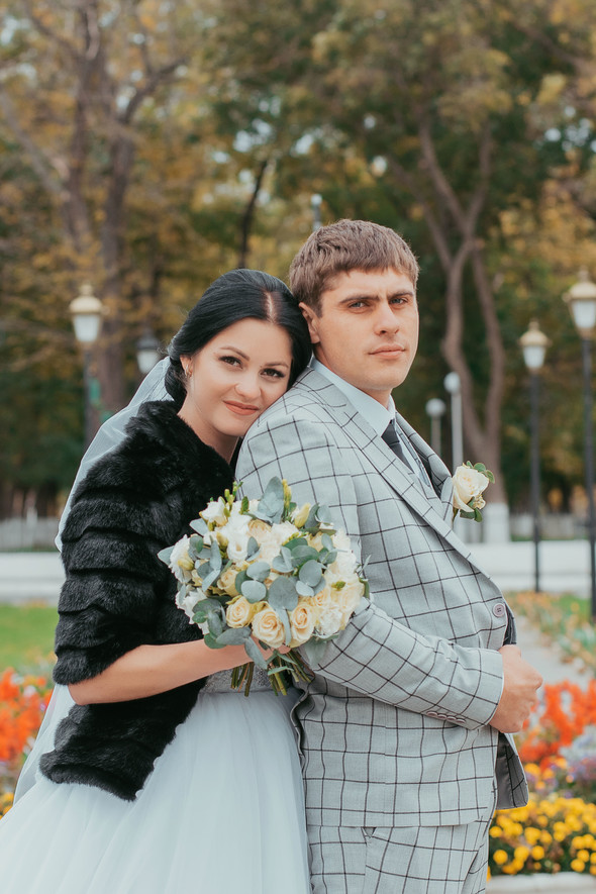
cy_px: 447
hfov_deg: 10.8
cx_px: 298
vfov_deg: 16.1
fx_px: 3154
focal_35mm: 127
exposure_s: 1/160
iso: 160
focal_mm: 85
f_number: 4.5
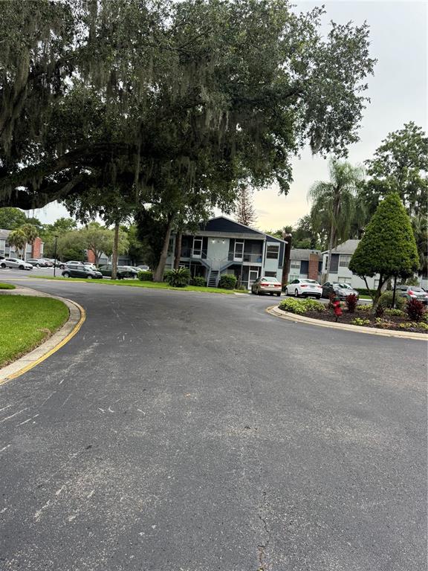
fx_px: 396
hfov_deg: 56.8
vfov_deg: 71.6
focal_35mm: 24
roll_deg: -3.8
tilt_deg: -1.5
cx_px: 214
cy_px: 286
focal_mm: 6.76
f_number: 1.78
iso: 100
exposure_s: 1/163
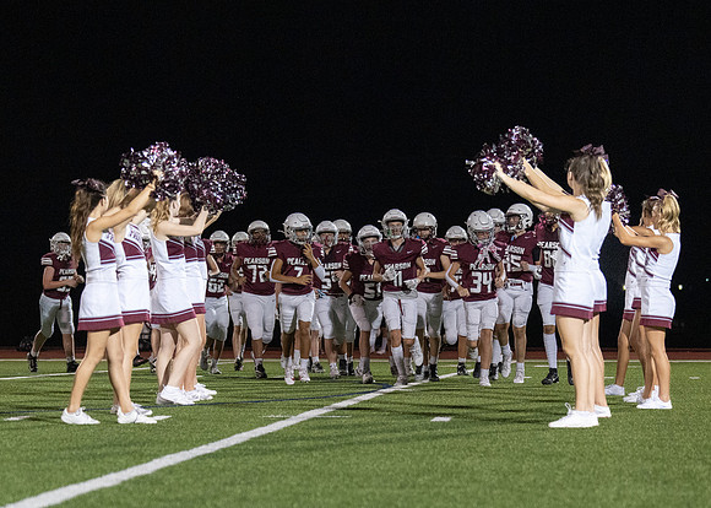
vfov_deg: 10.9
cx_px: 334
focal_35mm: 132
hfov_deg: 15.2
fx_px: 2665
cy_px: 297
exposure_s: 1/1000
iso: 3200
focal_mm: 70
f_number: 2.8
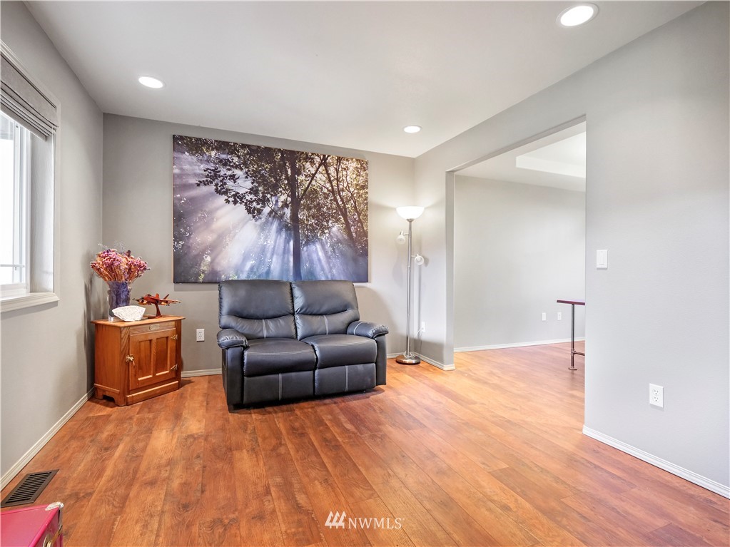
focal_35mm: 16
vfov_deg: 78.1
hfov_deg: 94.5
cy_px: 274
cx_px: 365
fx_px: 337
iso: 640
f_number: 2.8
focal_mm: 8
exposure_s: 1/8
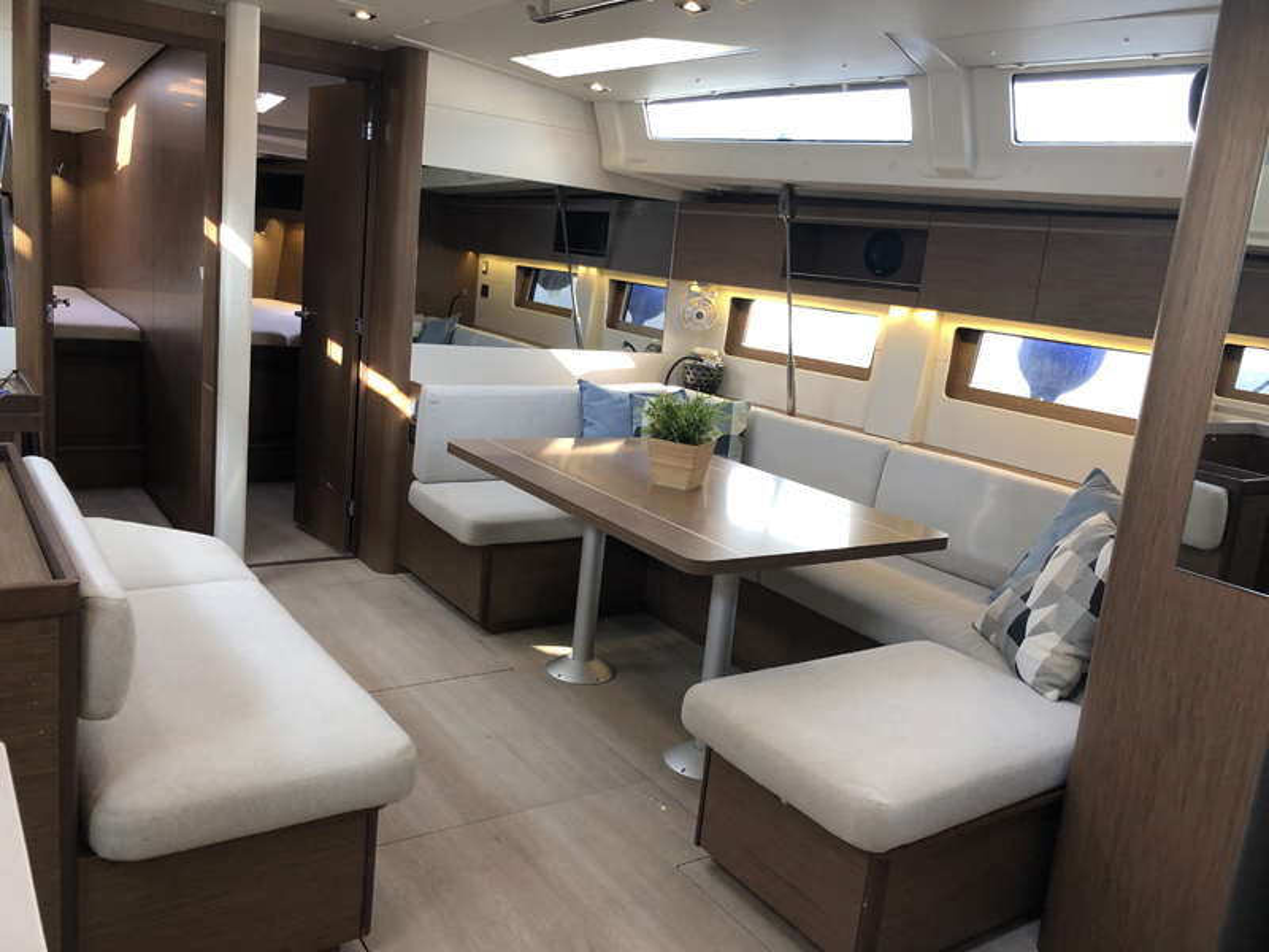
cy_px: 476
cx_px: 634
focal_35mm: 28
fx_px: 1026
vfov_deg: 49.7
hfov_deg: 63.4
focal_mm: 4
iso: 25
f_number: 1.8
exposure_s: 1/30
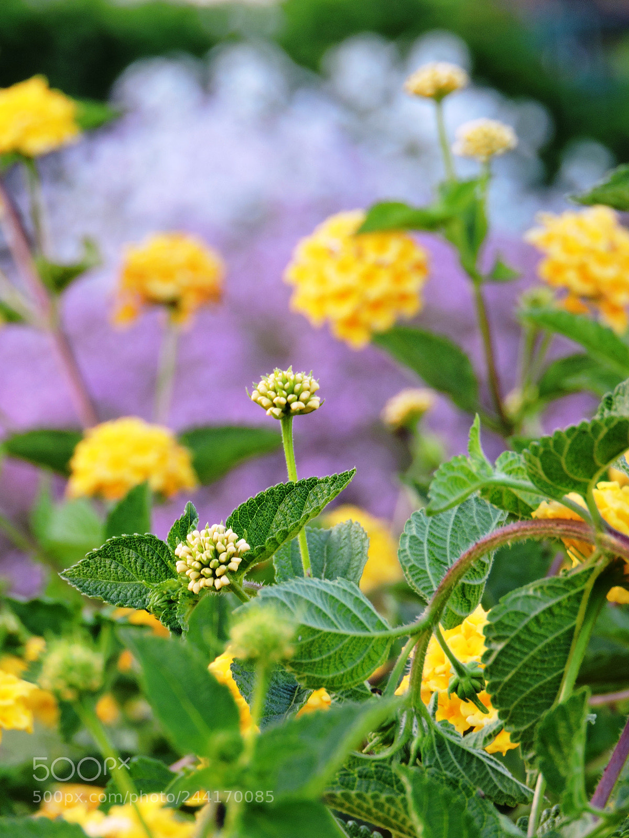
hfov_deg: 4.1
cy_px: 419
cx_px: 314
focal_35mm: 360
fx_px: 8722
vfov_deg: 5.5
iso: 100
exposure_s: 1/20
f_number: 5.6
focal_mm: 64.5
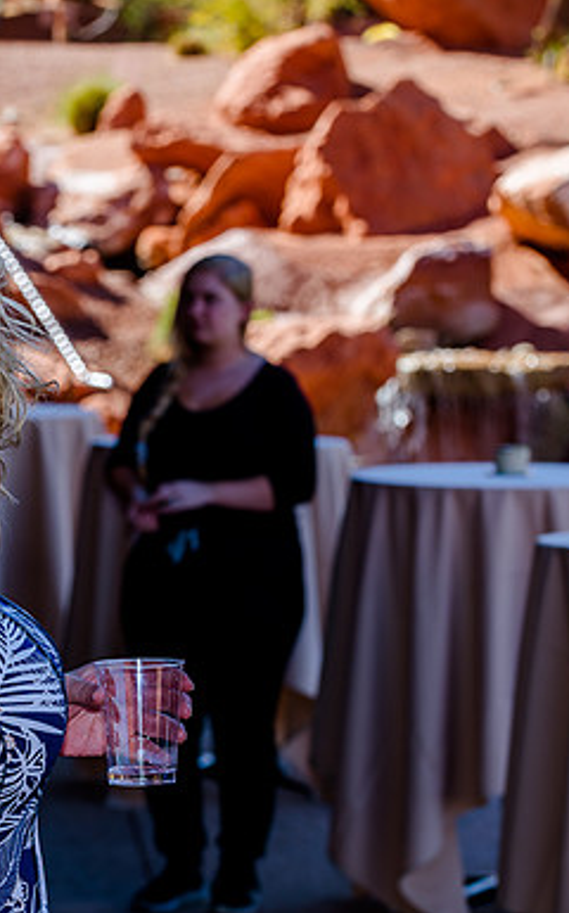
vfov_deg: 13.9
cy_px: 456
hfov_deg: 8.6
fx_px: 3754
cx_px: -17
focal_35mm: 151
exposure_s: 1/100
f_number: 8
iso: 100
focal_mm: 98
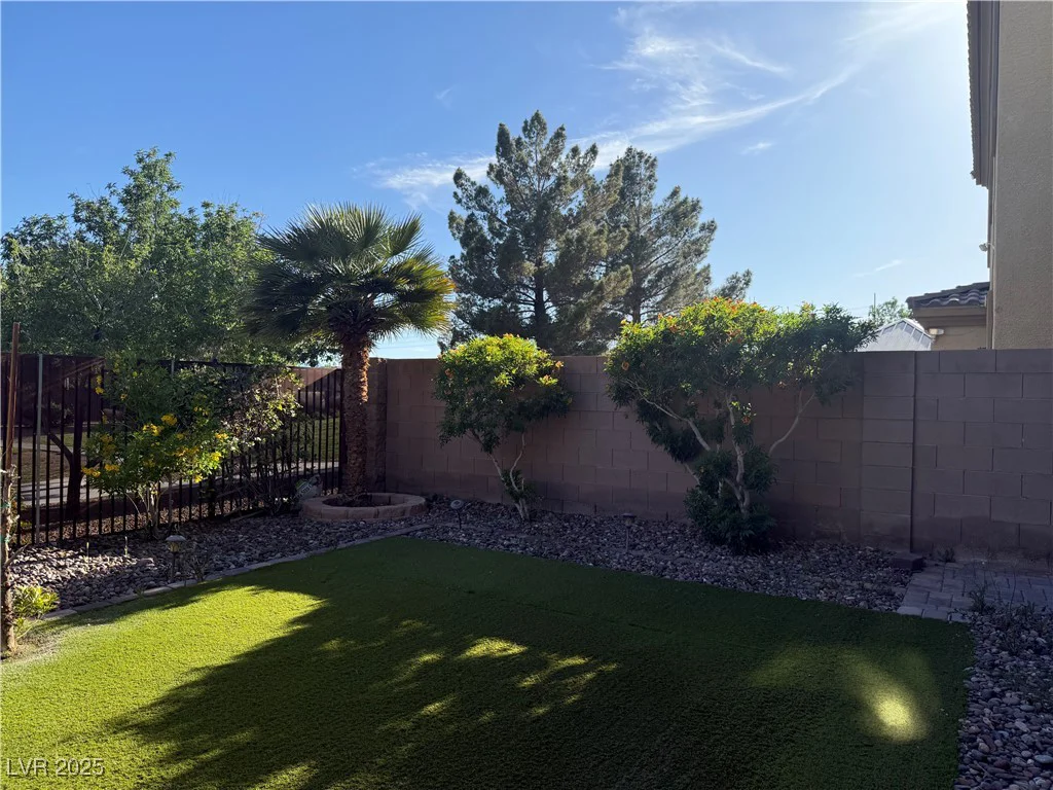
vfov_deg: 56.8
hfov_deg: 71.6
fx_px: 730
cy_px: 395
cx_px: 526
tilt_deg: -0.1
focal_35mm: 24
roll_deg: -1.3
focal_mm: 6.76
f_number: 1.78
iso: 100
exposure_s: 1/3425
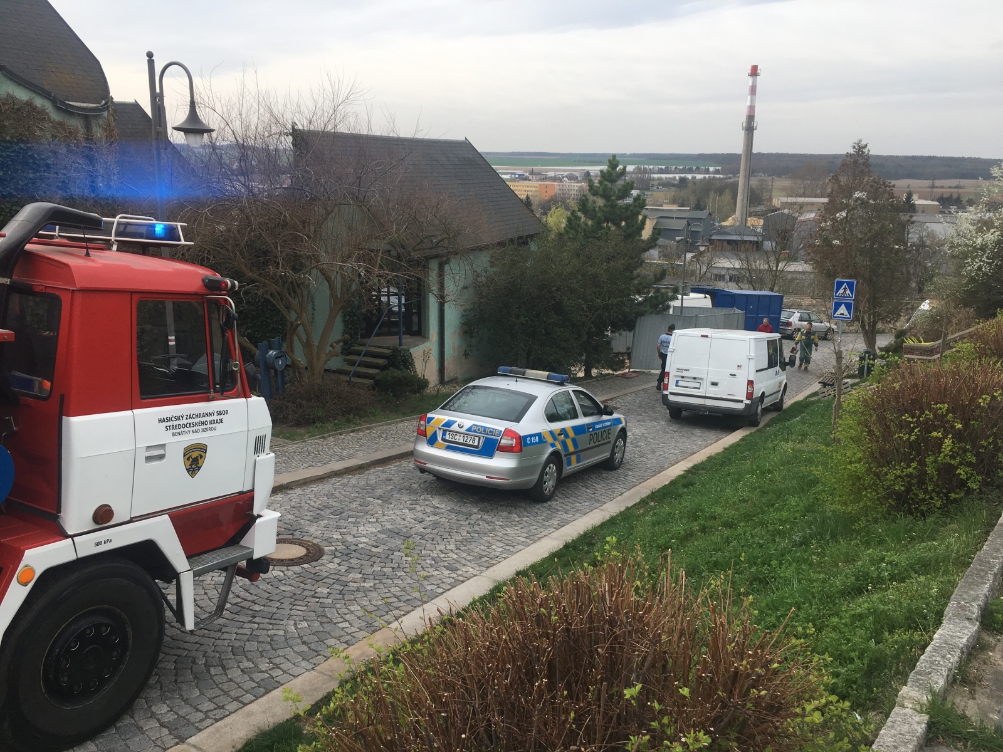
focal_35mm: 29
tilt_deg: -12.4
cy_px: 376
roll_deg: -0.8
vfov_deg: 48.2
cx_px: 502
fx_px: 840
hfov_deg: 61.7
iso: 25
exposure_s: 1/686
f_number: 2.2
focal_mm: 4.15
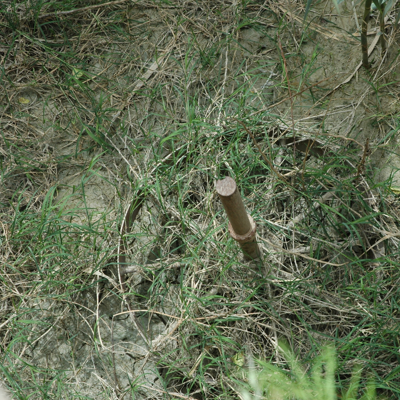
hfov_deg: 16.4
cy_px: 200
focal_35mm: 106
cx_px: 280
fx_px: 1381
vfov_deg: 16.5
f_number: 7.1
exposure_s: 1/200
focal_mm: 55
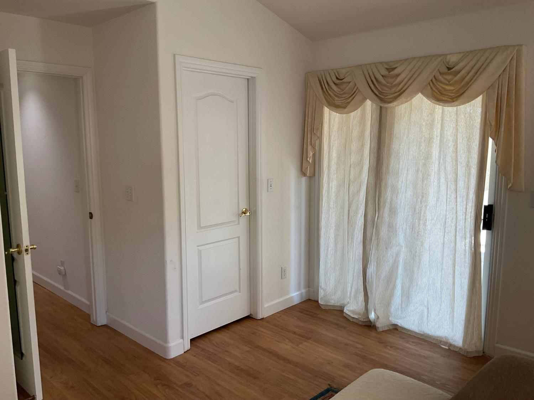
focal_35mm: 29
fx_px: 447
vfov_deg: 48.2
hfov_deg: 61.7
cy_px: 200
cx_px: 267
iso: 64
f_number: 1.8
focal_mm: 3
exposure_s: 1/60
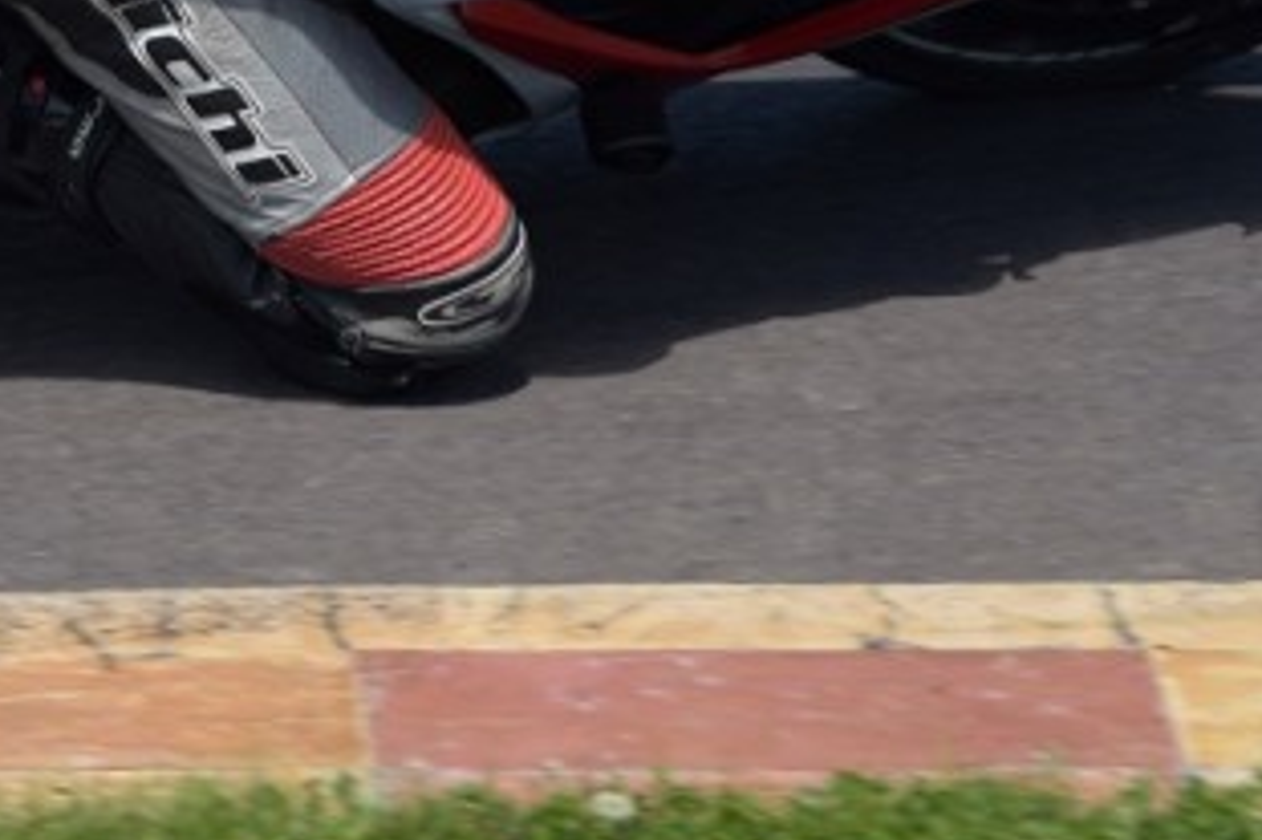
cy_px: -379
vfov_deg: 5.5
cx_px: 45
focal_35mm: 247
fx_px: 8654
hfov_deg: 8.3
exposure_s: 1/1600
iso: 100
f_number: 2.8
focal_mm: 50
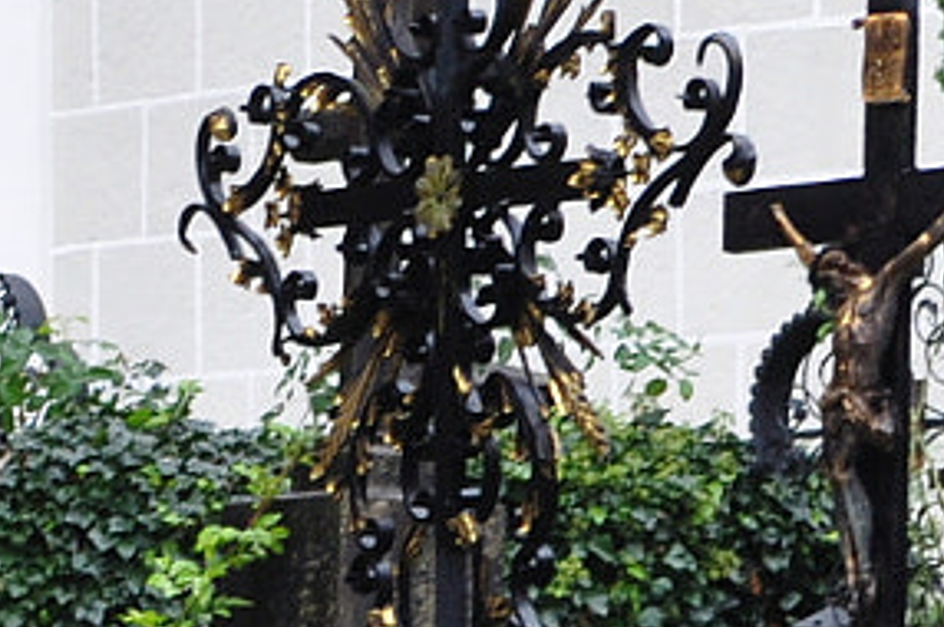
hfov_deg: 7.7
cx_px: 234
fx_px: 7046
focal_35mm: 269
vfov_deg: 5.1
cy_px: 622
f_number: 7.1
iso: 400
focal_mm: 32
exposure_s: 1/40
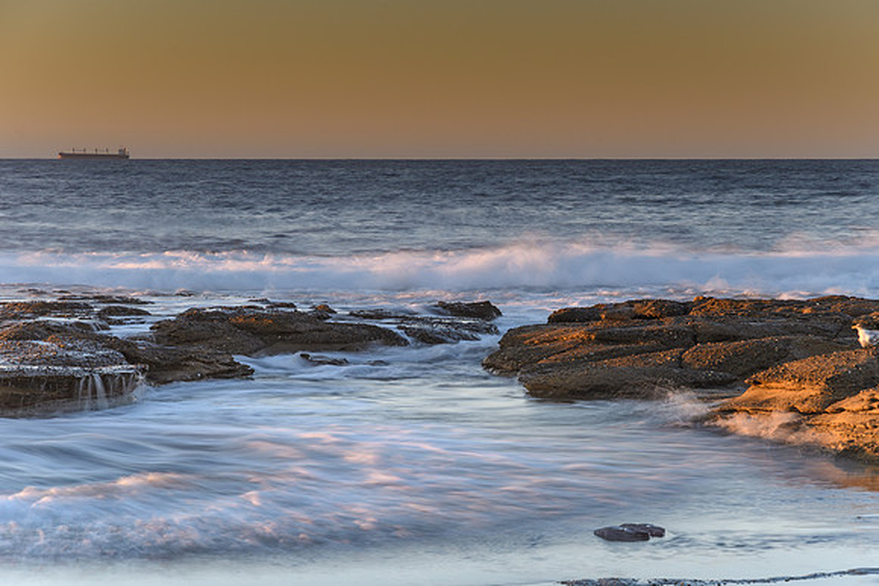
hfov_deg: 16.8
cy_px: 293
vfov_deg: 11.3
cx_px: 440
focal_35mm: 122
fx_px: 2968
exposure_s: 1/1.67
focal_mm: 80
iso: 100
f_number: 8
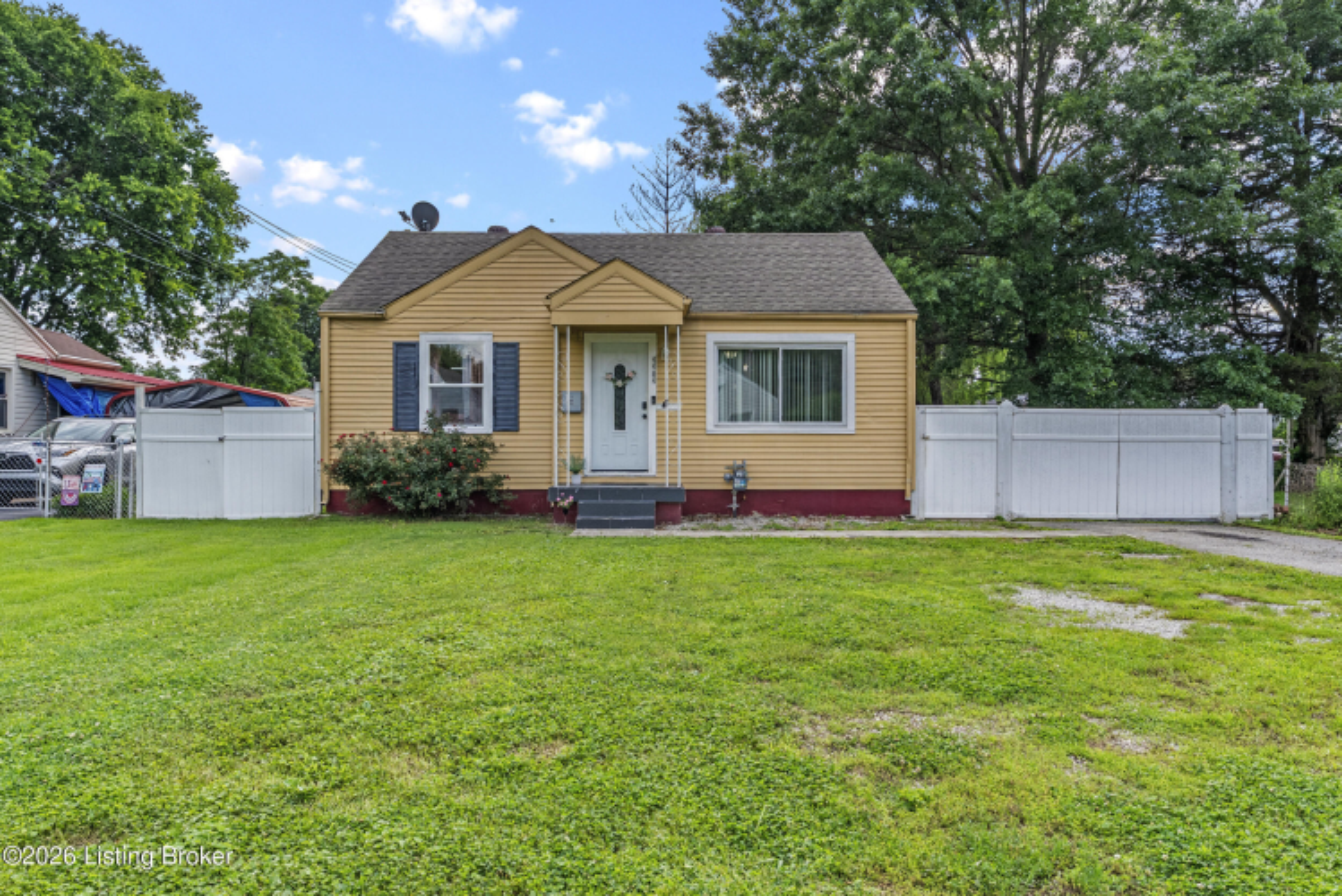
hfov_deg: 76.1
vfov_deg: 55.2
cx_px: 671
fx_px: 858
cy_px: 448
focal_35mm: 23
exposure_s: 1/50
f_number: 13
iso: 400
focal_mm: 23
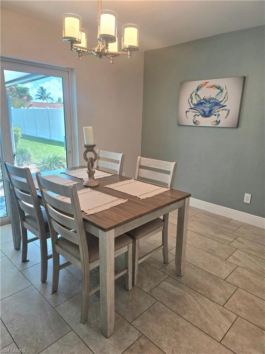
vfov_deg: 73.9
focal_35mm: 23
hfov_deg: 58.9
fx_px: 235
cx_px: 132
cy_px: 177
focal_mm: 6.3
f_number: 1.7
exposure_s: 1/120
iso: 40
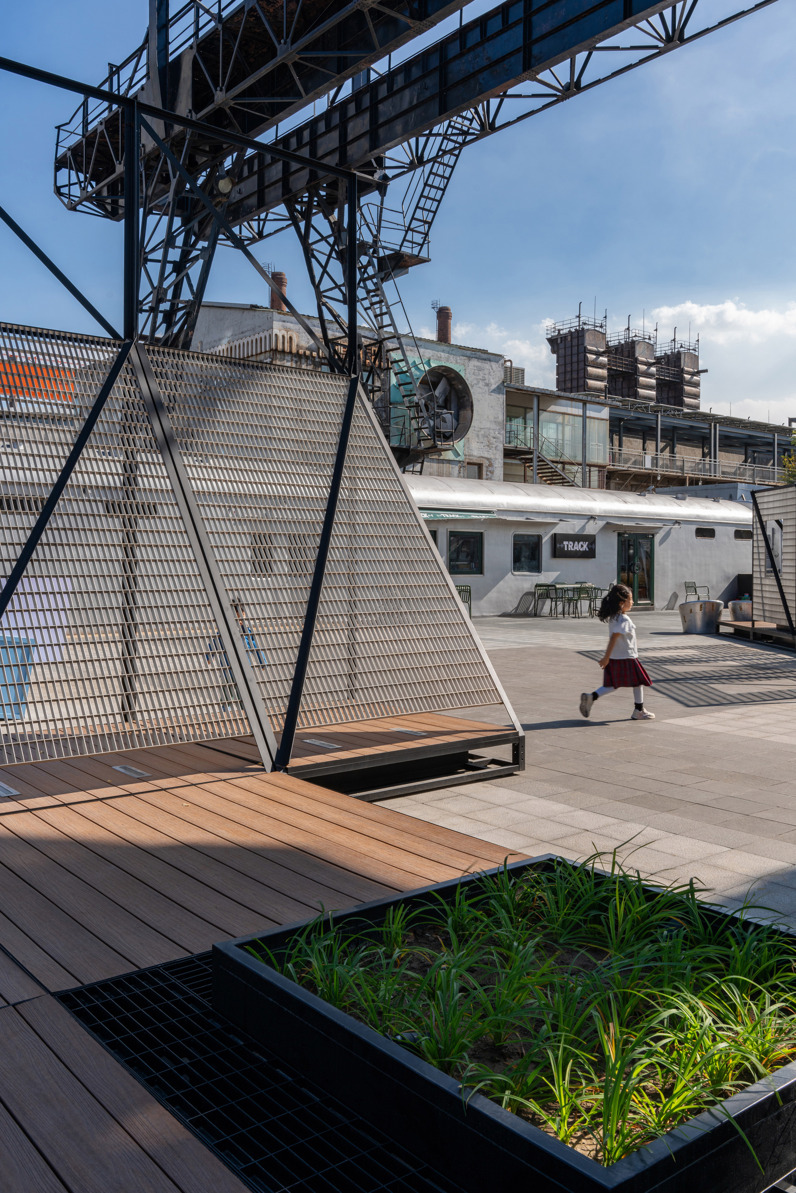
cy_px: 596
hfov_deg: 43.9
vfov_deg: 62.3
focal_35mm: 30
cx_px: 398
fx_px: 988
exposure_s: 1/100
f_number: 14
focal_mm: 29.8
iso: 200
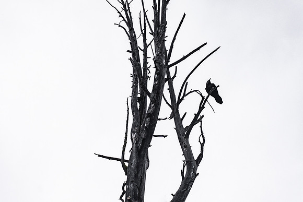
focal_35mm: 76
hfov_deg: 26.8
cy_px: 100
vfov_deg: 18.0
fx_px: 637
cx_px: 152
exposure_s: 1/800
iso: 250
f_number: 5.6
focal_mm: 50
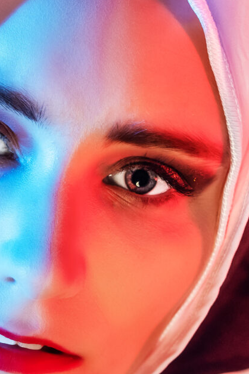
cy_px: 455
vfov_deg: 13.9
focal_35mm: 143
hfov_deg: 9.6
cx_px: 24
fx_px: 1484
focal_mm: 35
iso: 125
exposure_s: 1/160
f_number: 4.5
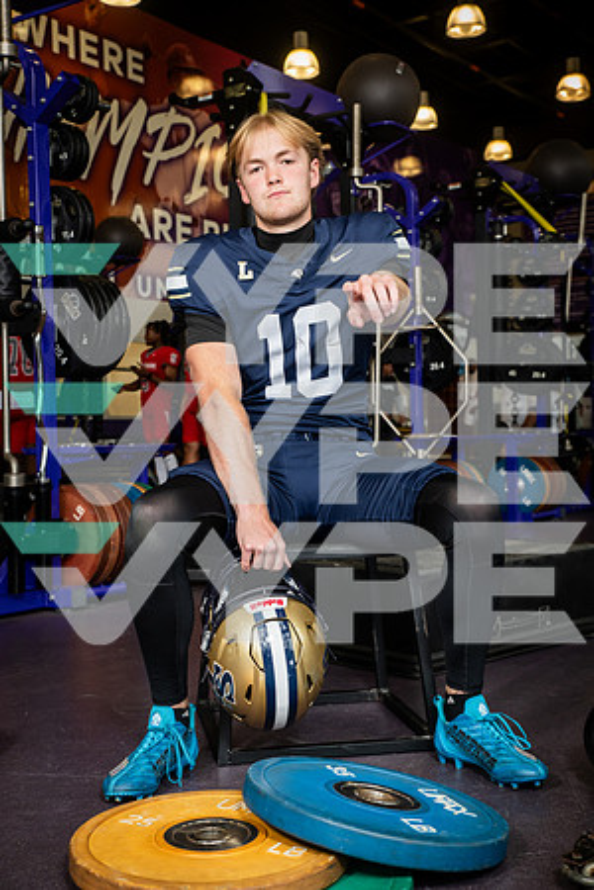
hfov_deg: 29.2
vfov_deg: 42.7
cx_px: 297
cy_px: 445
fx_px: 1138
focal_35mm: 46
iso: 500
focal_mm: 46
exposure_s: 1/250
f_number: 5.6
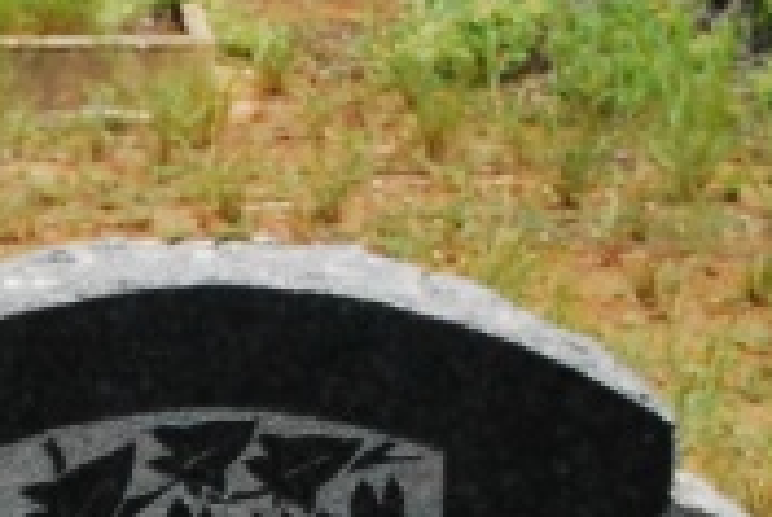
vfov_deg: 4.1
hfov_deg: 5.9
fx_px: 7131
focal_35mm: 332
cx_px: -1127
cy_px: 1273
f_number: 5.3
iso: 1600
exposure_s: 1/2000
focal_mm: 38
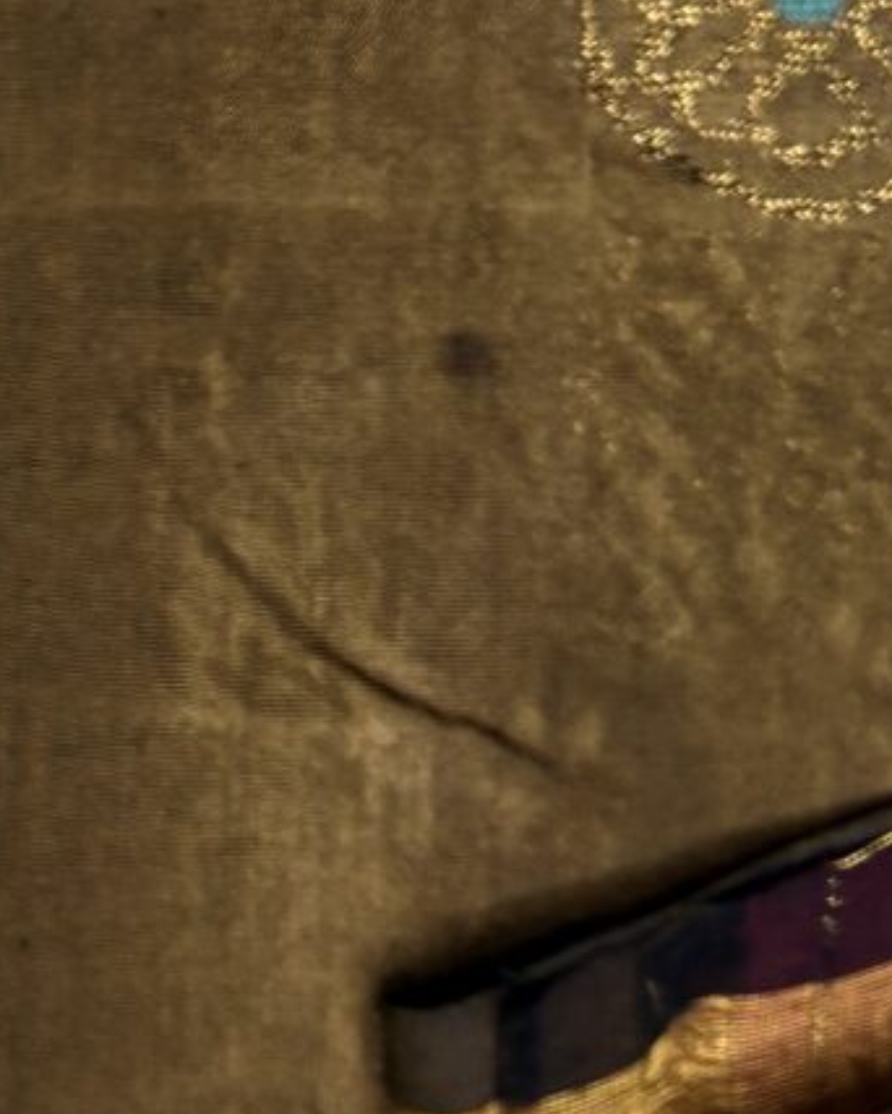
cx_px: -949
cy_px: -1636
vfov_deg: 10.7
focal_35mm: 152
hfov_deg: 9.4
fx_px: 5012
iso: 64
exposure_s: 1/100
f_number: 1.6
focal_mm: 5.96
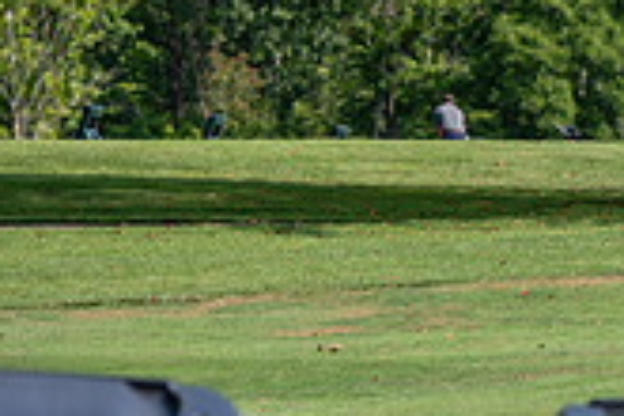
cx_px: 1021
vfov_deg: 3.3
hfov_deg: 4.9
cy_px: 119
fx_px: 7297
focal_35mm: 421
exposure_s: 1/800
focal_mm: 120
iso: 80
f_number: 4
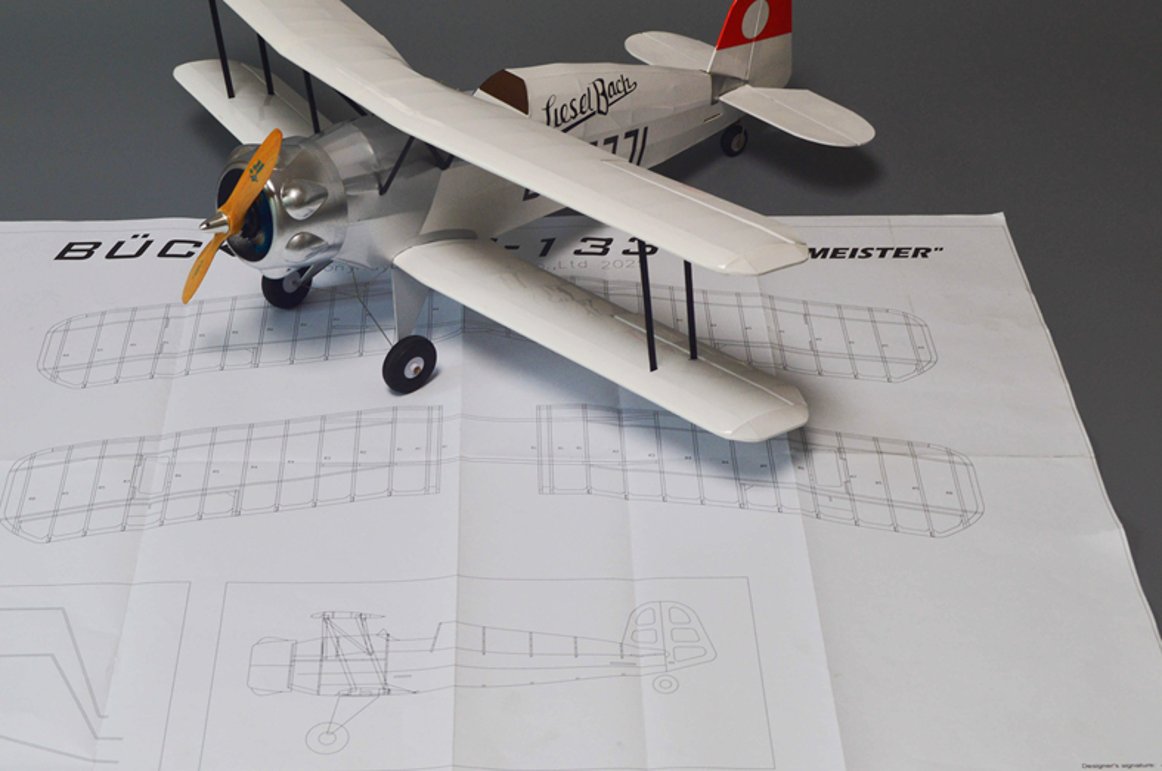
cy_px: 326
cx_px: 475
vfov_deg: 22.2
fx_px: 1966
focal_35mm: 61
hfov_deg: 32.8
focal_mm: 32
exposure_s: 1/40
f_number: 7.1
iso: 400
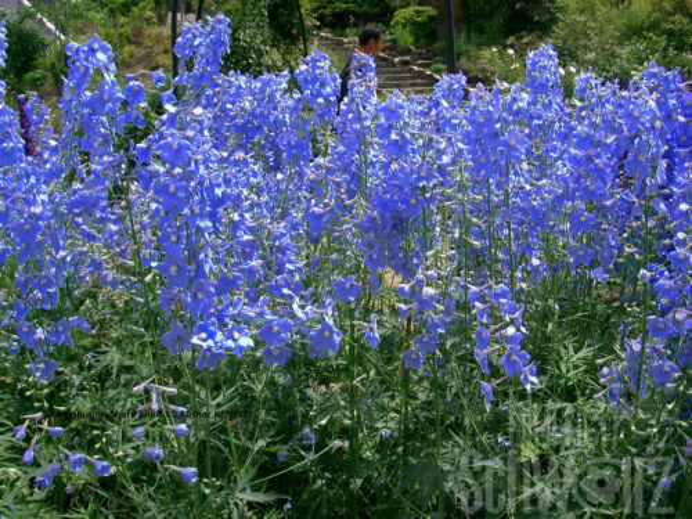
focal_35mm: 39
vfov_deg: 36.8
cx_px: 346
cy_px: 260
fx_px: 780
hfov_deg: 47.9
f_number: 4.8
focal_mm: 8
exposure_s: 1/1000
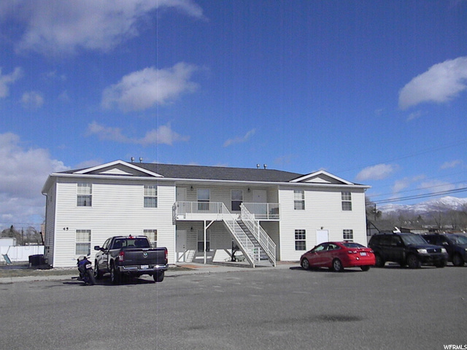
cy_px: 175
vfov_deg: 40.7
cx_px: 234
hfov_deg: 52.6
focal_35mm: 35
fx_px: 472
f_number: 7.4
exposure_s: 1/3257
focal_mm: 6.4
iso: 640
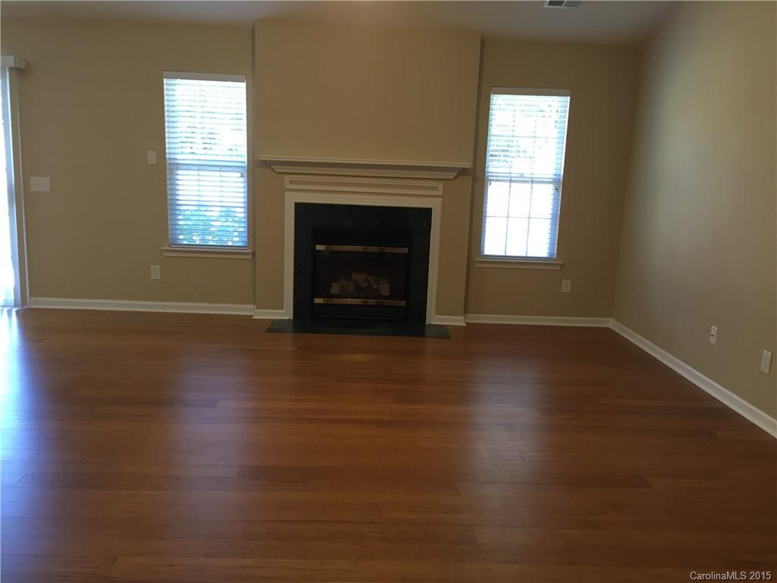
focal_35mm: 29
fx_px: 651
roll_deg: -2.7
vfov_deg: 48.2
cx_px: 388
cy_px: 292
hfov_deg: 61.7
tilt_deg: -9.3
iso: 64
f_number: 2.2
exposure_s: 1/30
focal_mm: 4.15
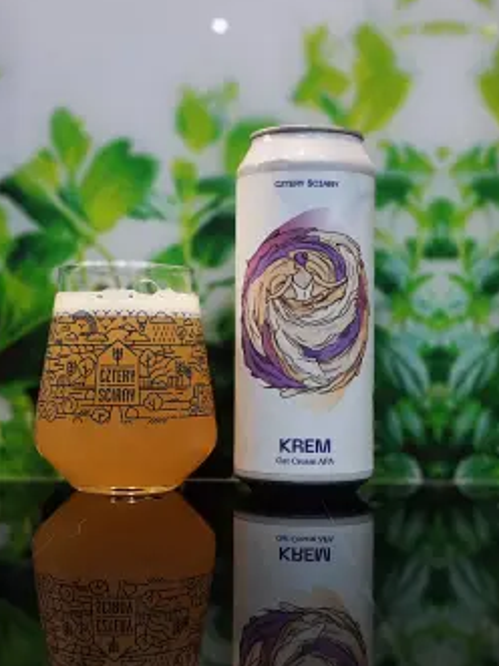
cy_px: 340
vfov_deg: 33.2
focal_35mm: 58
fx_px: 1116
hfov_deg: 25.2
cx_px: 243
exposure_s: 1/100
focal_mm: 7.1
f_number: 1.9
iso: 1155
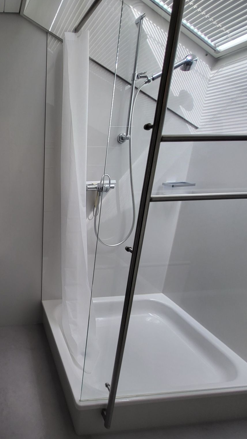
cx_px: 14
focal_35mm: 19
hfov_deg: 50.1
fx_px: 221
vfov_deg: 89.6
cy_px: 218
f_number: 2.2
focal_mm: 1.74
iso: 50
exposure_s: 1/50
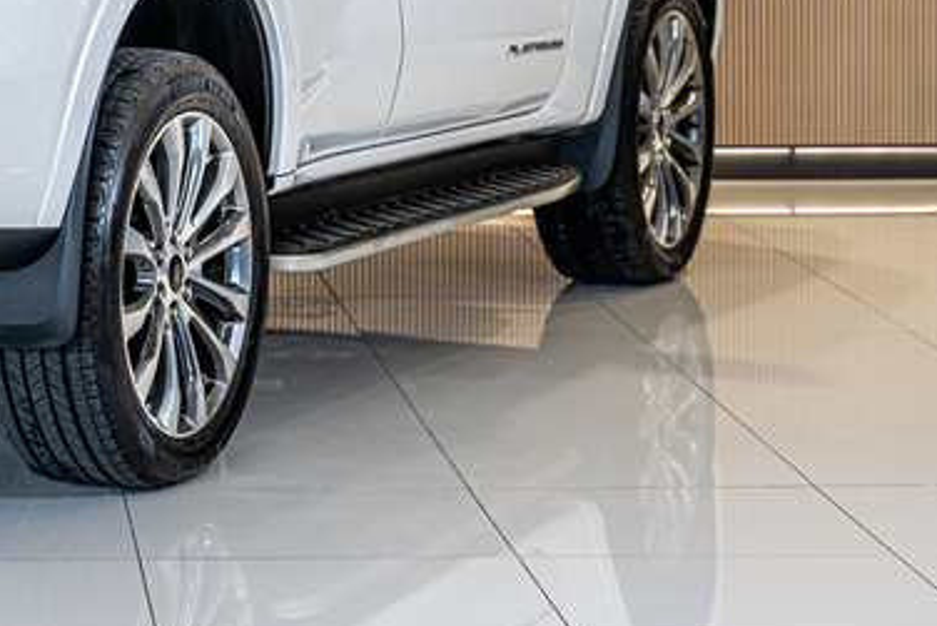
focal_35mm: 147
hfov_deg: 13.7
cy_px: -122
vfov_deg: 9.2
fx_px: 3827
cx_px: -24
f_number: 4
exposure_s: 1/125
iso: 640
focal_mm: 54
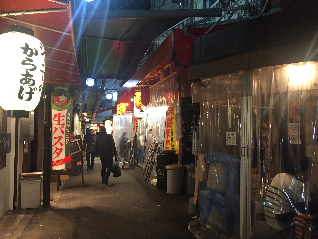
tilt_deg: +1.7
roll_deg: -1.2
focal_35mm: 29
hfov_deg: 61.7
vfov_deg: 48.2
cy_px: 120
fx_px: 266
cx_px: 159
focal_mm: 4.15
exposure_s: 1/30
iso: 200
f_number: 2.2
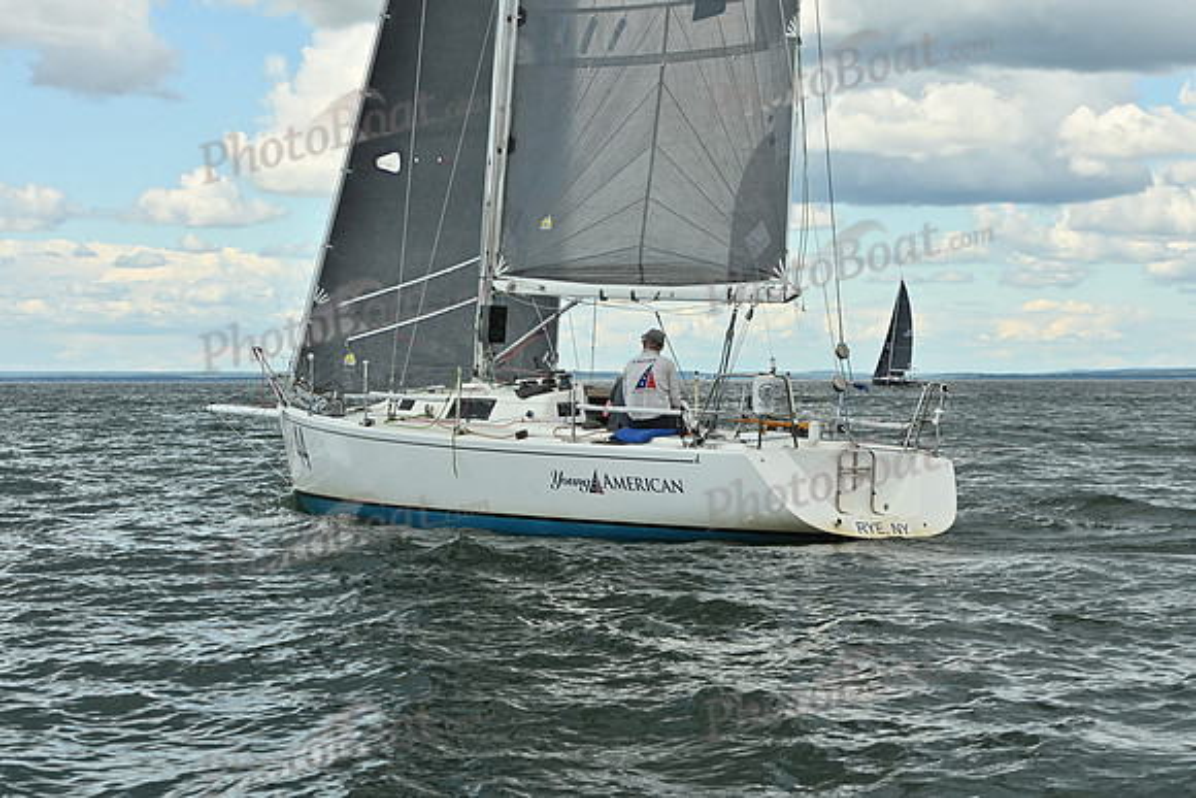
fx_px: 2725
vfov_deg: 16.7
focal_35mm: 82
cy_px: 399
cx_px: 598
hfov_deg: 24.8
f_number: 8
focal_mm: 82
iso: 250
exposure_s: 1/640
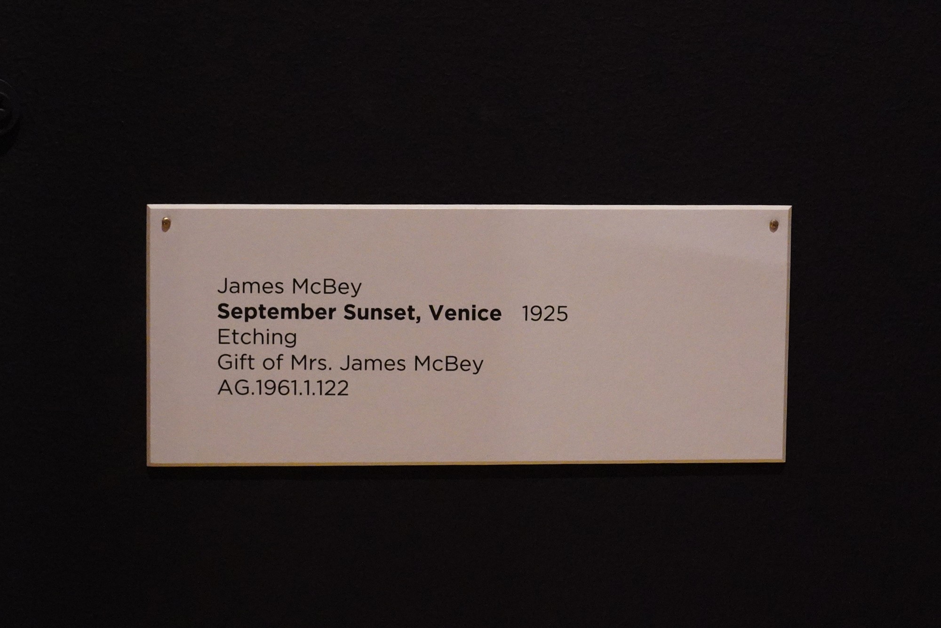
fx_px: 1307
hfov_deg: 39.6
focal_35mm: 50
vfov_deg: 27.0
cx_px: 470
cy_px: 314
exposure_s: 1/80
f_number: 9
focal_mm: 50
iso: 10000
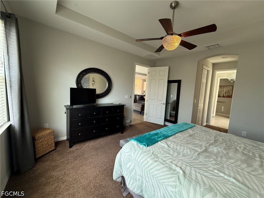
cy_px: 99
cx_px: 132
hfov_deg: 102.1
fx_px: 107
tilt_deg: -4.2
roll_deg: -4.0
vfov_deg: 85.7
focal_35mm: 14
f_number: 2.2
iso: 250
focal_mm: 2.22
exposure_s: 1/60
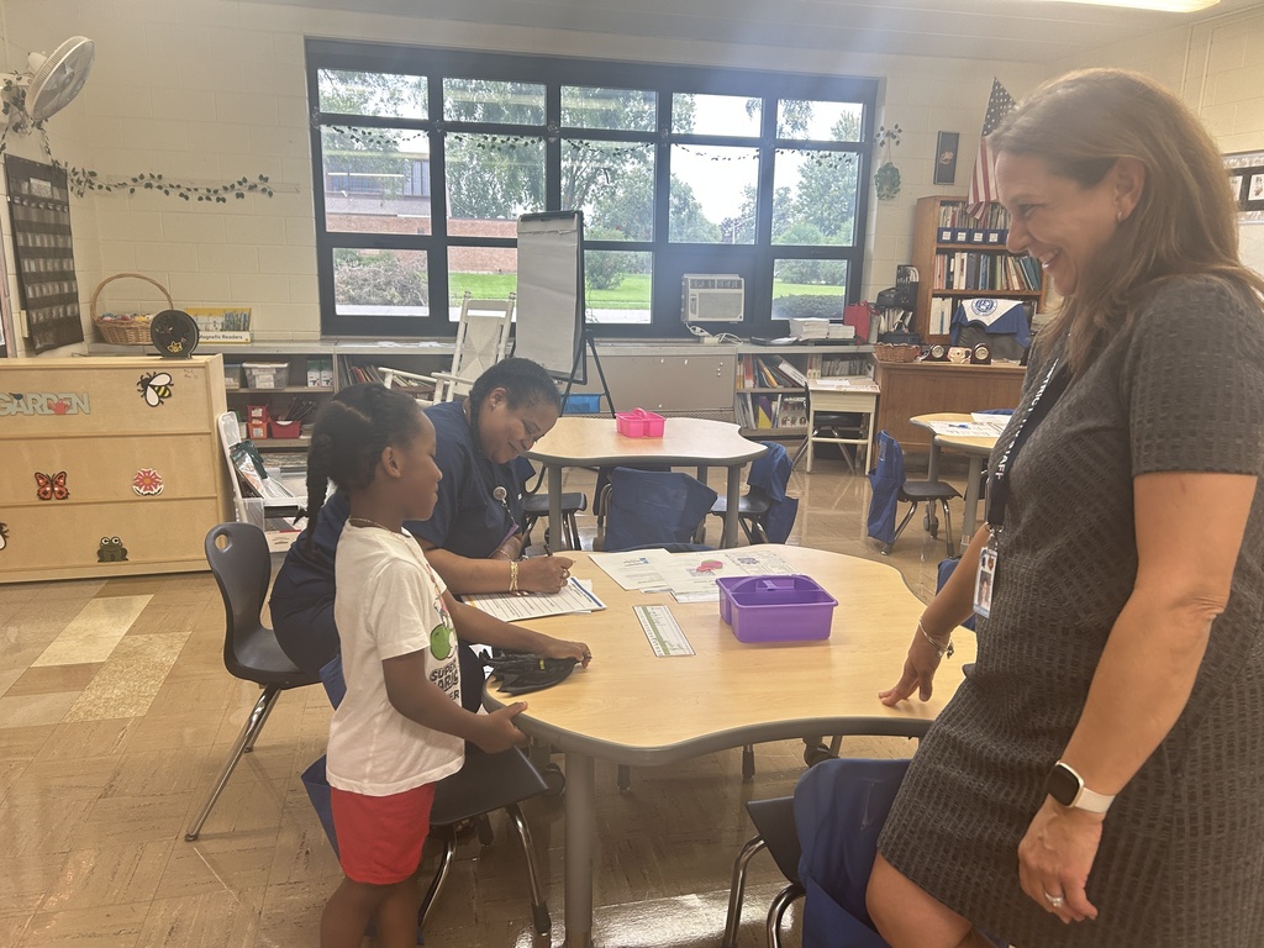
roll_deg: -1.3
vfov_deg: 53.1
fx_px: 949
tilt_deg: -12.7
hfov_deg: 67.3
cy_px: 474
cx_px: 632
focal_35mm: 26
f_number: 1.5
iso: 100
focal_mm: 5.7
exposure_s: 1/120
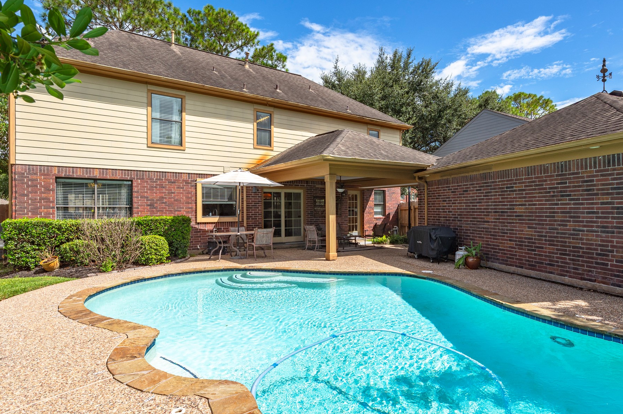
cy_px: 212
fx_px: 380
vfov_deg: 57.1
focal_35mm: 22
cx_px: 323
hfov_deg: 78.6
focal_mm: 18
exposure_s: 1/250
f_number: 14
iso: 125
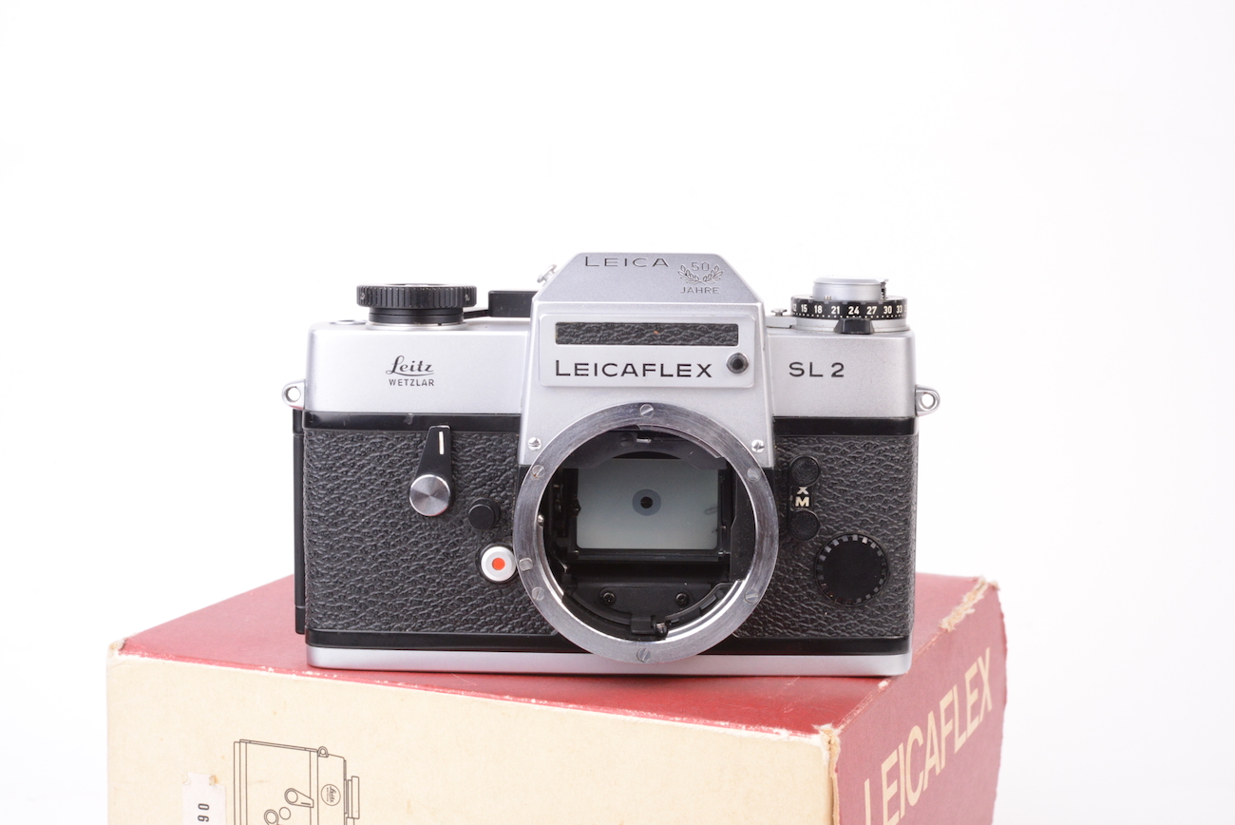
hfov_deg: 33.4
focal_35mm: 60
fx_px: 2059
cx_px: 618
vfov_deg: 22.6
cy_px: 412
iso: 2500
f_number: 16
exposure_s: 1/160
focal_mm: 60
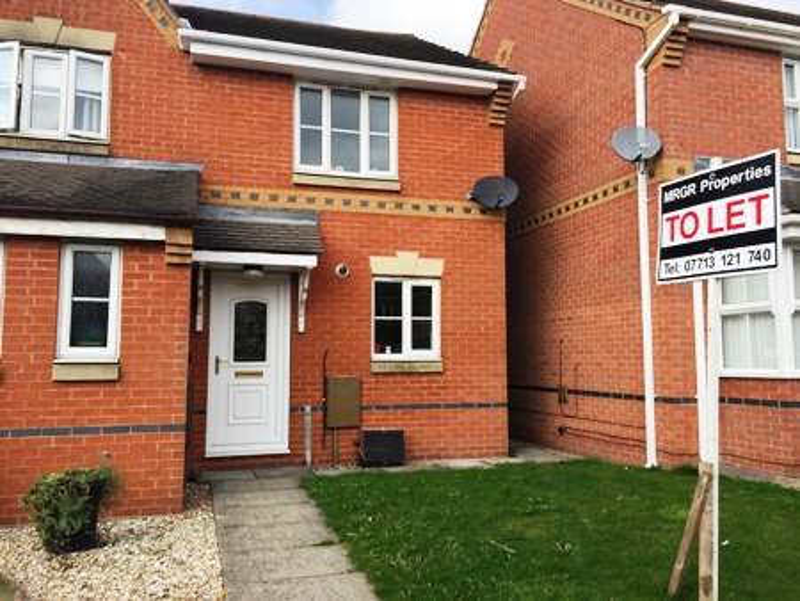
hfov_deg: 61.6
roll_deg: -0.5
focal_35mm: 29
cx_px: 400
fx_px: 671
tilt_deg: +5.6
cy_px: 300
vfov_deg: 48.3
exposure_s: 1/1412
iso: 32
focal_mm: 4.15
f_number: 2.2
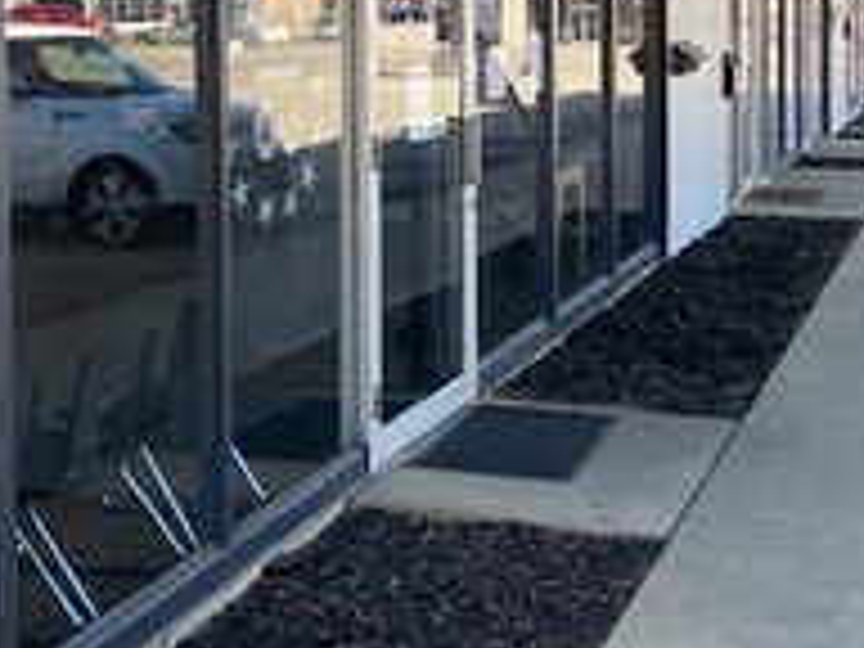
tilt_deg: -2.9
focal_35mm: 65
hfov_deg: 29.7
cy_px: 112
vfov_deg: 22.2
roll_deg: +0.1
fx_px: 1622
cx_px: 554
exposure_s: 1/374
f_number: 1.8
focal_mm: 4.25
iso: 32
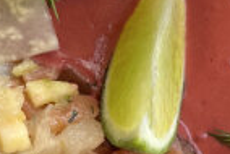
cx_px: 113
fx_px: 972
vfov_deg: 9.1
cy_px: 73
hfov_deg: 13.5
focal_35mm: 152
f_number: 1.6
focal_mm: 5.1
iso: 40
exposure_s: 1/226
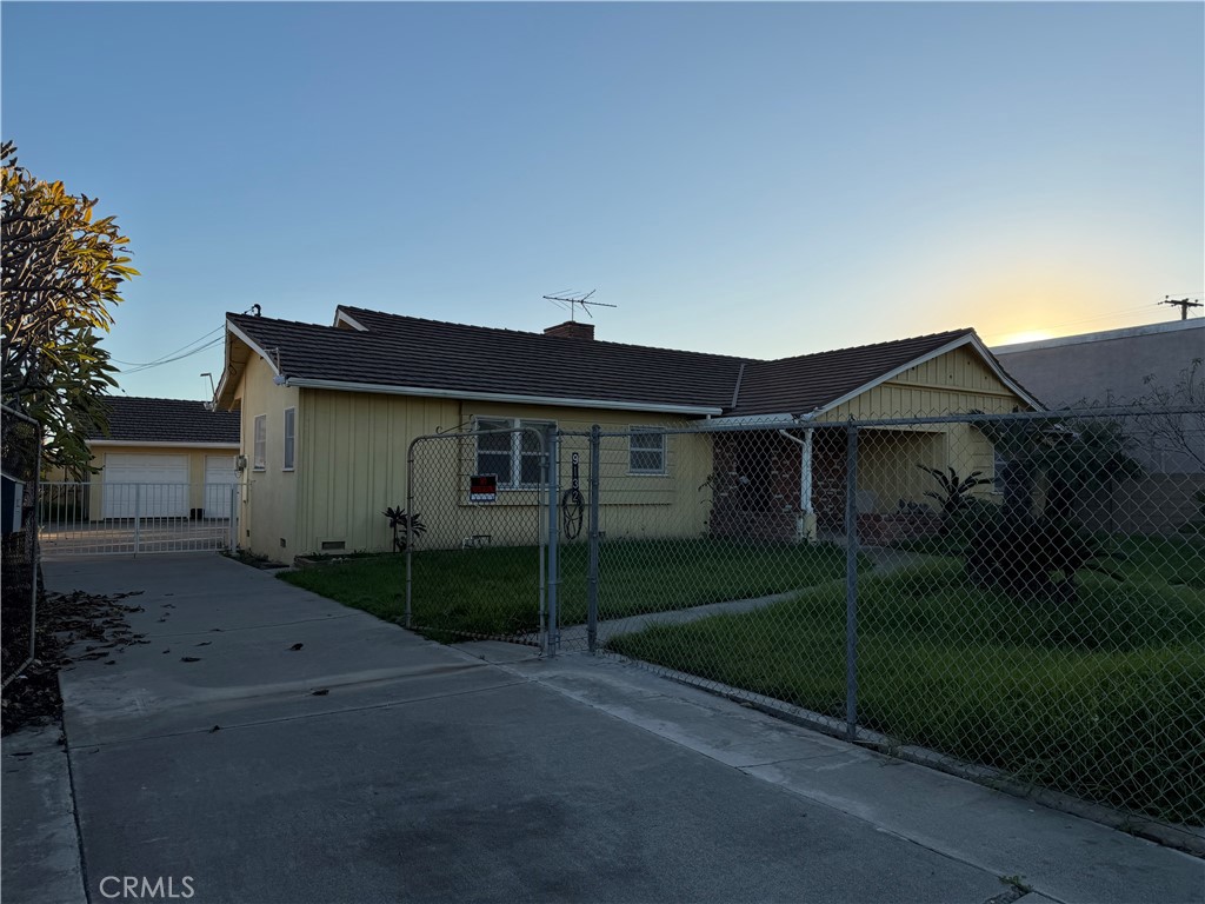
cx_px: 602
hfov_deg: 71.6
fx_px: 835
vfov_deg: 56.8
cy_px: 452
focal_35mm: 24
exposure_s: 1/3279
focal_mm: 6.76
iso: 80
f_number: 1.78
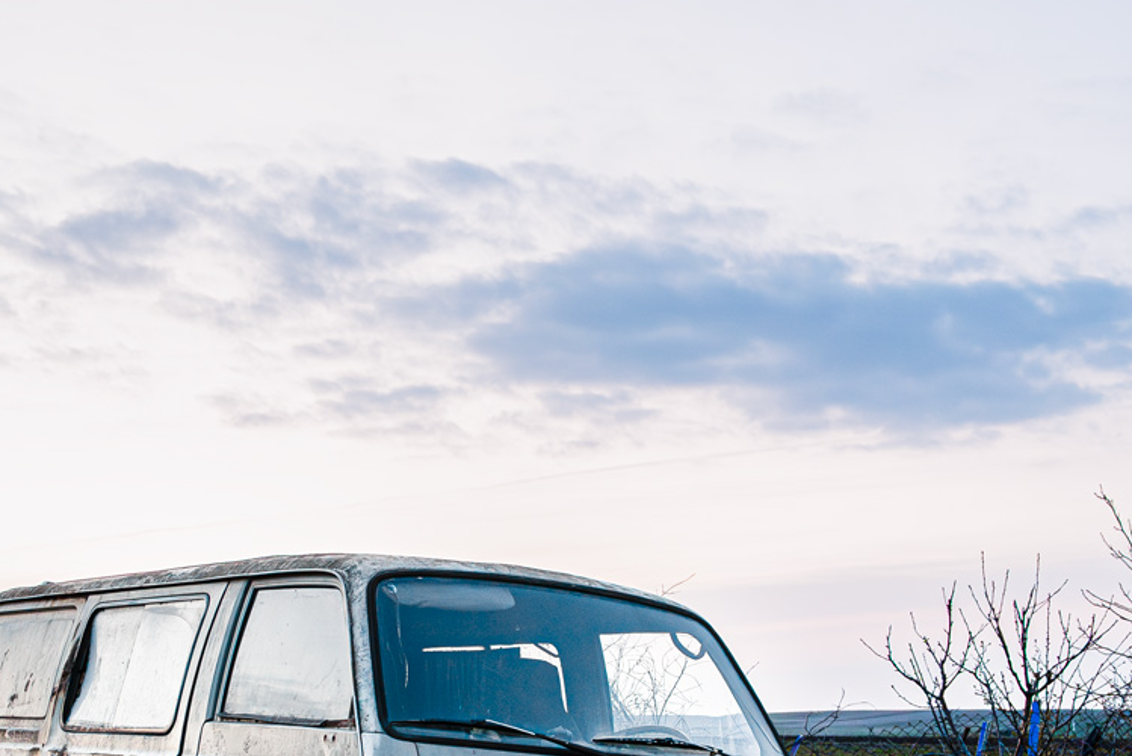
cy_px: 640
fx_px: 1887
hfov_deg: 33.3
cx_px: 442
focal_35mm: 60
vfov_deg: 22.2
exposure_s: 1/60
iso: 1000
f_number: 4.5
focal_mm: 30
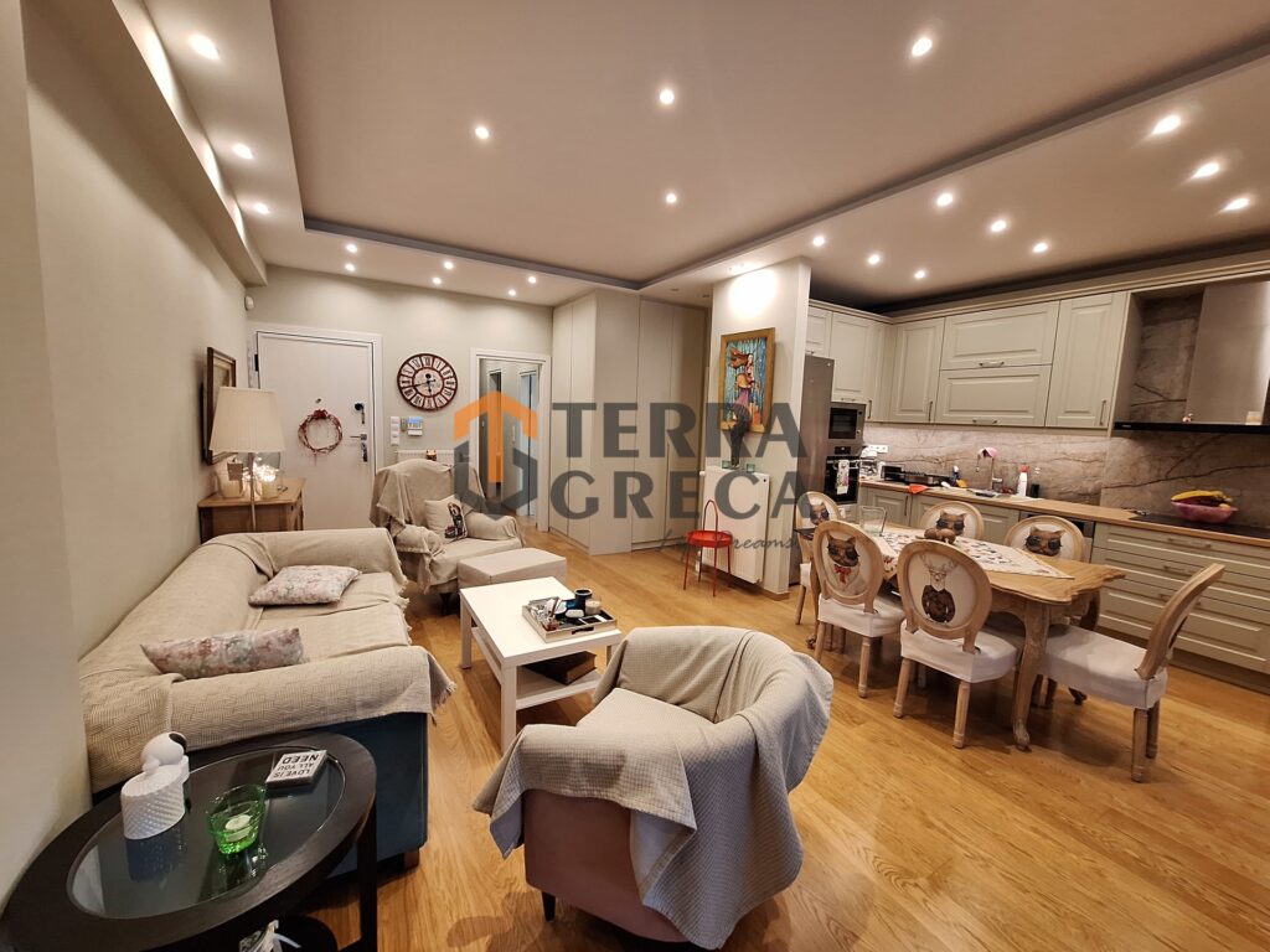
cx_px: 635
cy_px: 476
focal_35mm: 13
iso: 200
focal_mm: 1.74
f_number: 2.2
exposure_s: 1/33
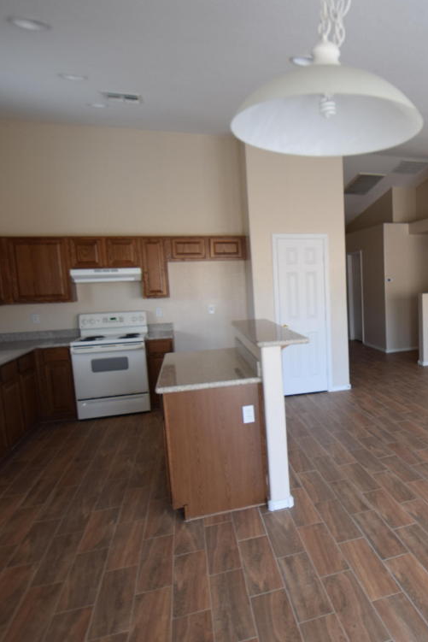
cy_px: 327
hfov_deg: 51.0
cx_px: 355
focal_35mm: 23
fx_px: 410
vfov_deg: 76.1
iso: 400
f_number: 4
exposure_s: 1/60
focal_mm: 10
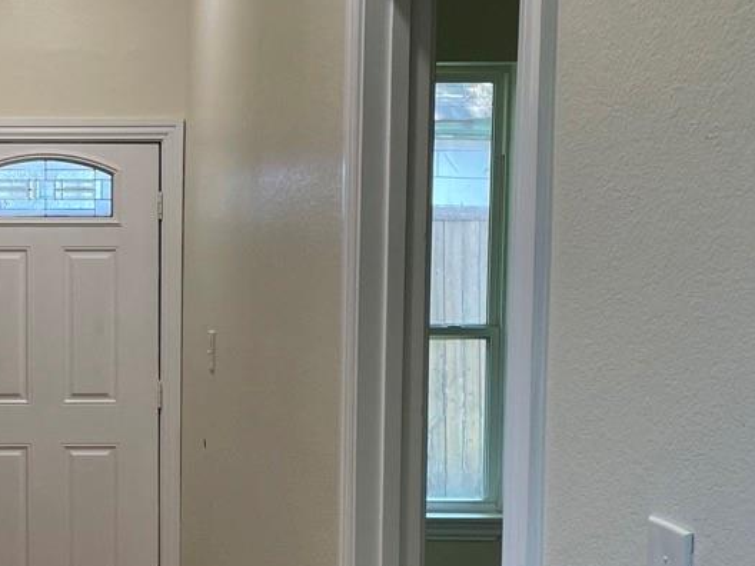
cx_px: 36
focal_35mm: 63
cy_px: 359
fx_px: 1374
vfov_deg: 23.2
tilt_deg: -1.7
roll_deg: -0.4
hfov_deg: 29.1
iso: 125
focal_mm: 4.2
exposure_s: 1/120
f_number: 1.6
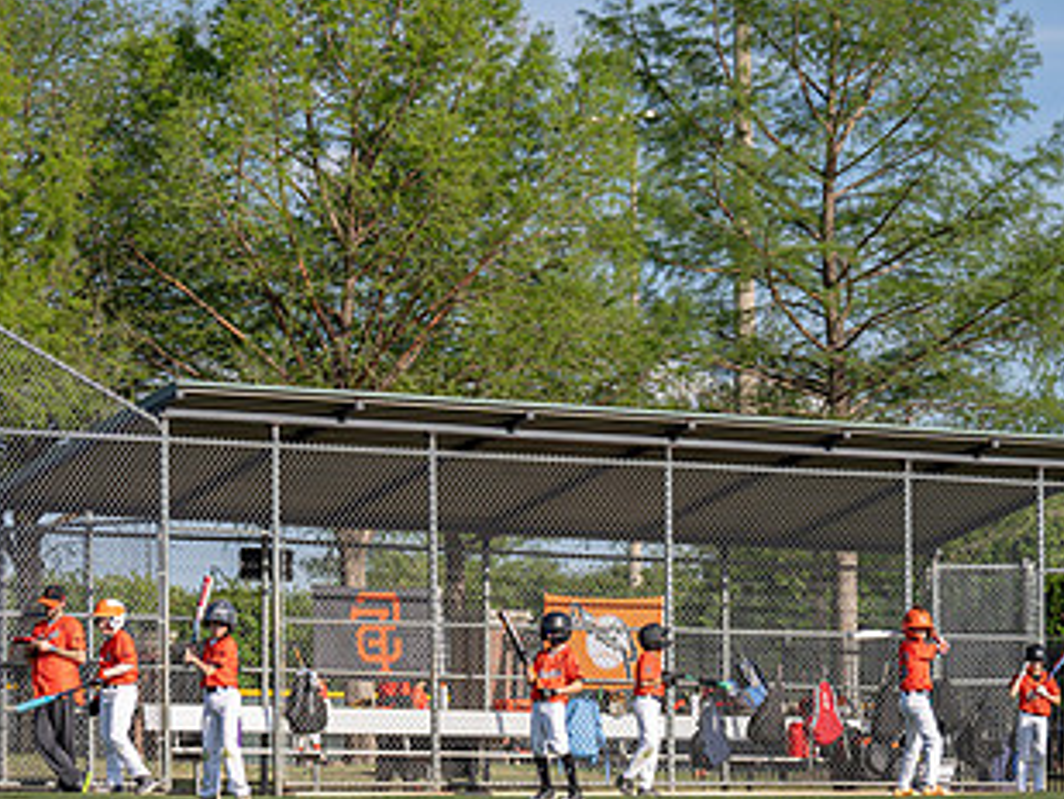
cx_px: 362
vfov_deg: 9.9
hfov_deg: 13.2
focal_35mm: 149
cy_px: 723
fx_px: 4582
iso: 100
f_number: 2.8
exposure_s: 1/2000
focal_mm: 70
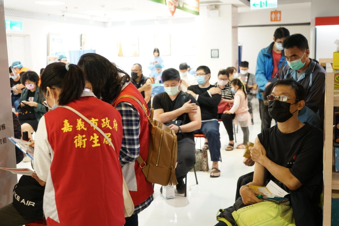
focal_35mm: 43
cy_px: 113
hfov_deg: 45.4
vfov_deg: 31.2
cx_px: 170
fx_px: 405
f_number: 4
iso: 500
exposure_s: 1/40
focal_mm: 43
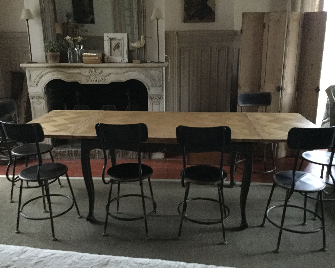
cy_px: 132
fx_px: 327
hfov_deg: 54.2
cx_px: 164
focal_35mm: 33
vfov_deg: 44.5
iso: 640
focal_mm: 3.3
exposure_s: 1/17
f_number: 2.4
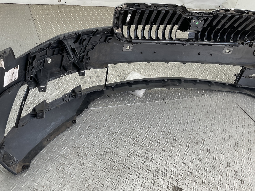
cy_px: 85
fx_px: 265
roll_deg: -15.8
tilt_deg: -38.4
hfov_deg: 50.9
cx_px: 99
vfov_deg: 39.6
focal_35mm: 36
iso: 20
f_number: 1.8
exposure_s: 1/100
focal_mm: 3
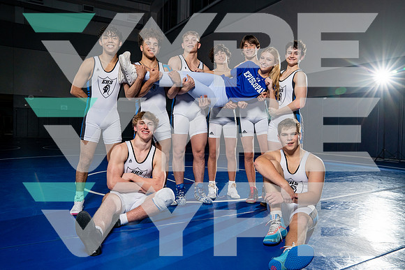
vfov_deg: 46.4
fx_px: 315
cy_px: 135
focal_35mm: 28
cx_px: 202
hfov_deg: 65.5
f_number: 8
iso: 500
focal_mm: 28
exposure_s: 1/125
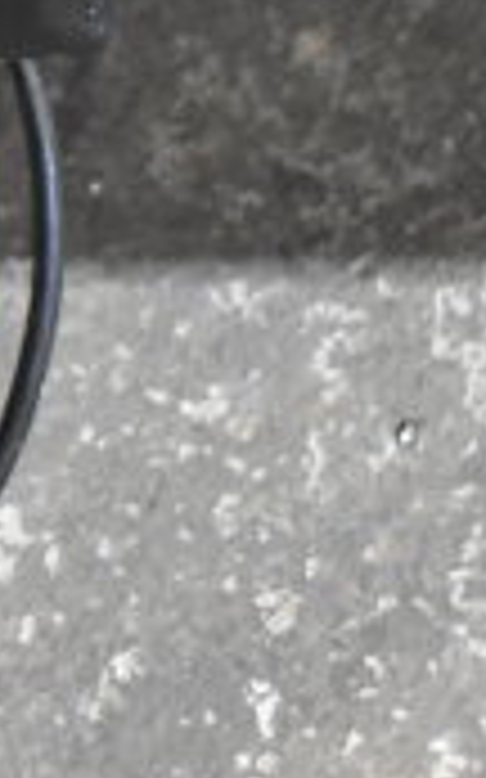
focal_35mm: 248
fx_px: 5260
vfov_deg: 8.4
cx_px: -792
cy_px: 128
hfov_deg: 5.1
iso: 6400
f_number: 6.3
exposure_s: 1/160
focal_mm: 46
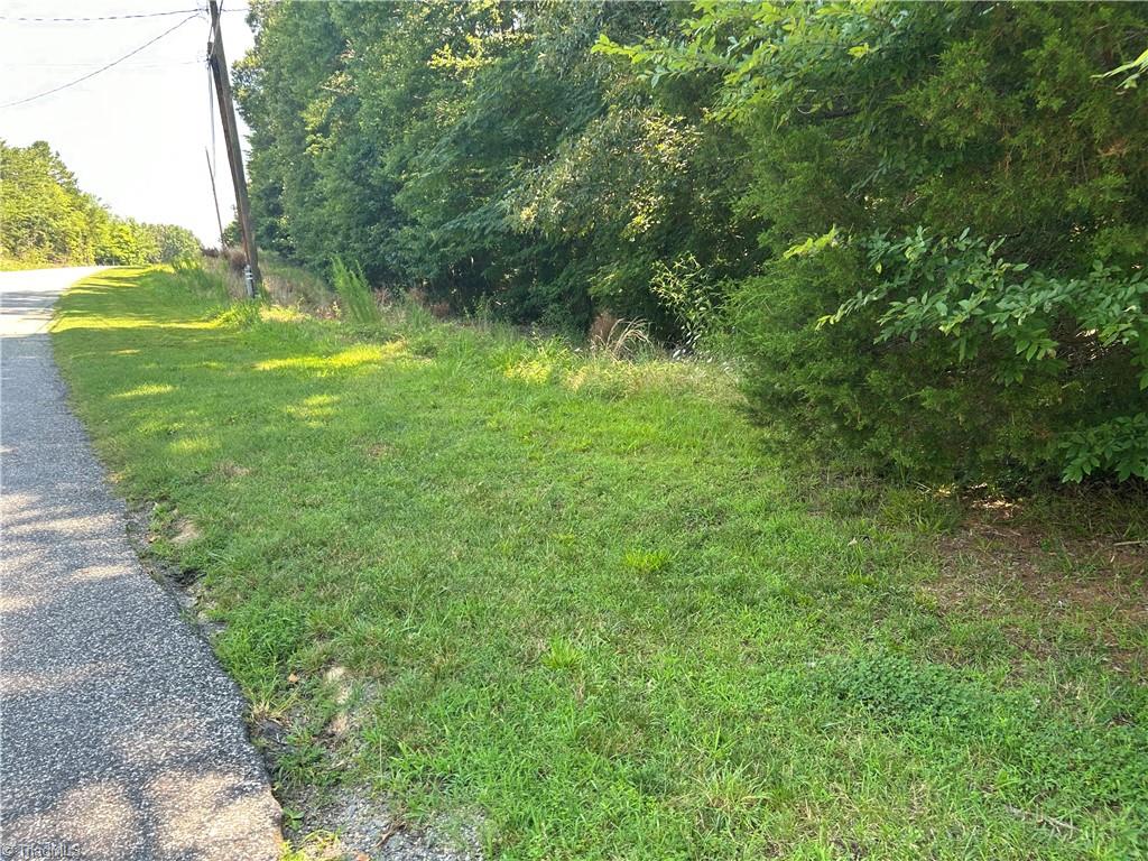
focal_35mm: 26
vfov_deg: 53.1
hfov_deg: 67.3
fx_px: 862
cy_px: 430
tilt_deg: -8.8
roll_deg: +5.9
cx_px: 574
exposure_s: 1/190
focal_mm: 5.7
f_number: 1.5
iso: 40
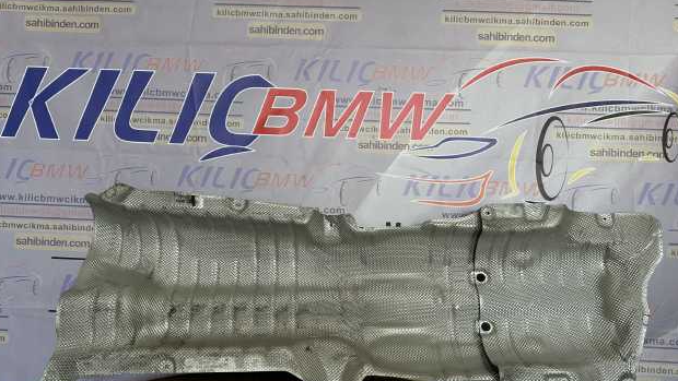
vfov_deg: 42.8
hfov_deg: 69.9
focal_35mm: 27
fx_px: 485
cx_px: 340
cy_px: 215
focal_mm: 6.86
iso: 64
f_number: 1.78
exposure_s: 1/140
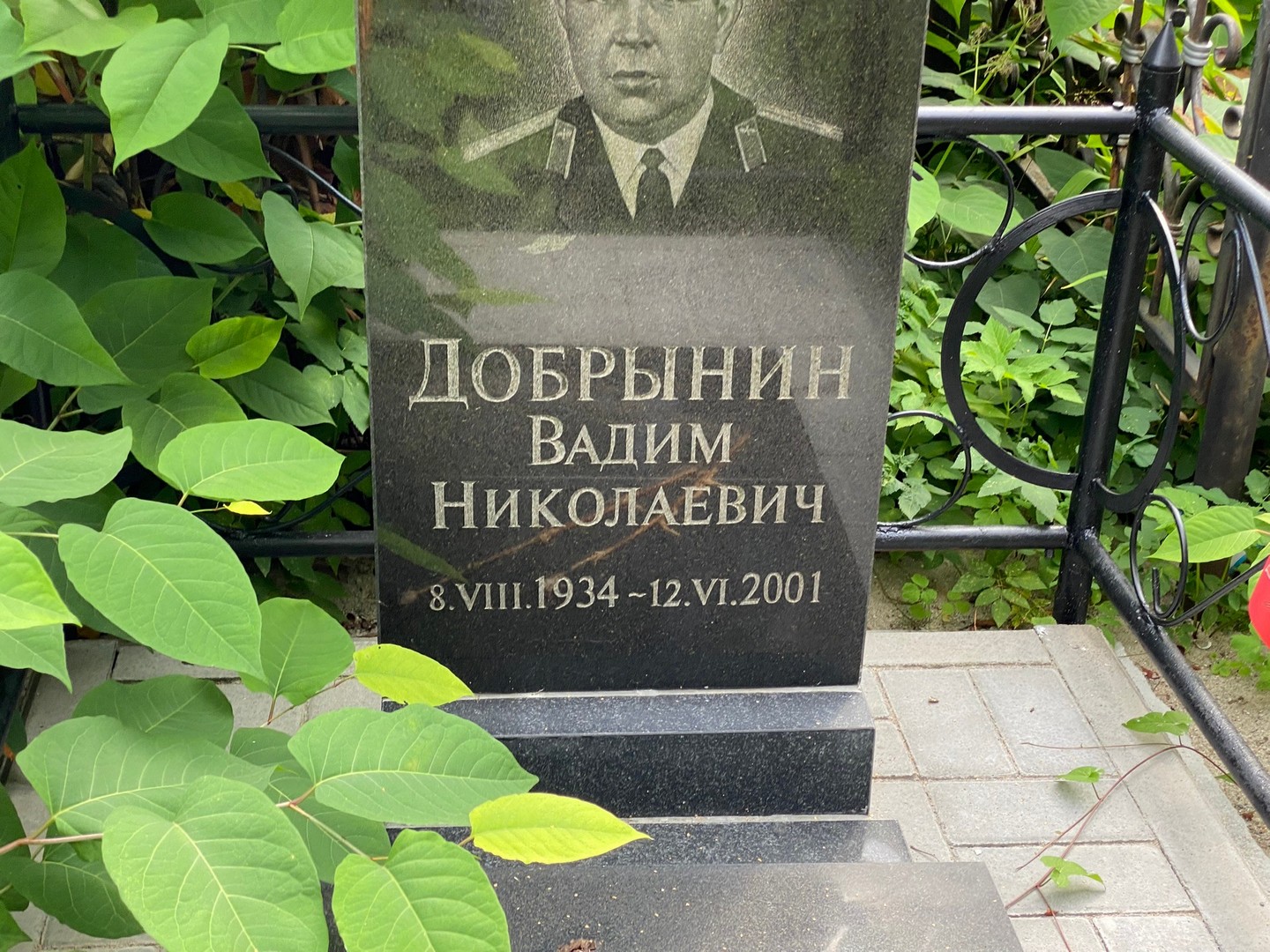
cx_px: 635
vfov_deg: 28.0
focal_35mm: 52
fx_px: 1908
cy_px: 476
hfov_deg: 36.8
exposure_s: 1/122
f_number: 2
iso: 32
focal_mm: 6
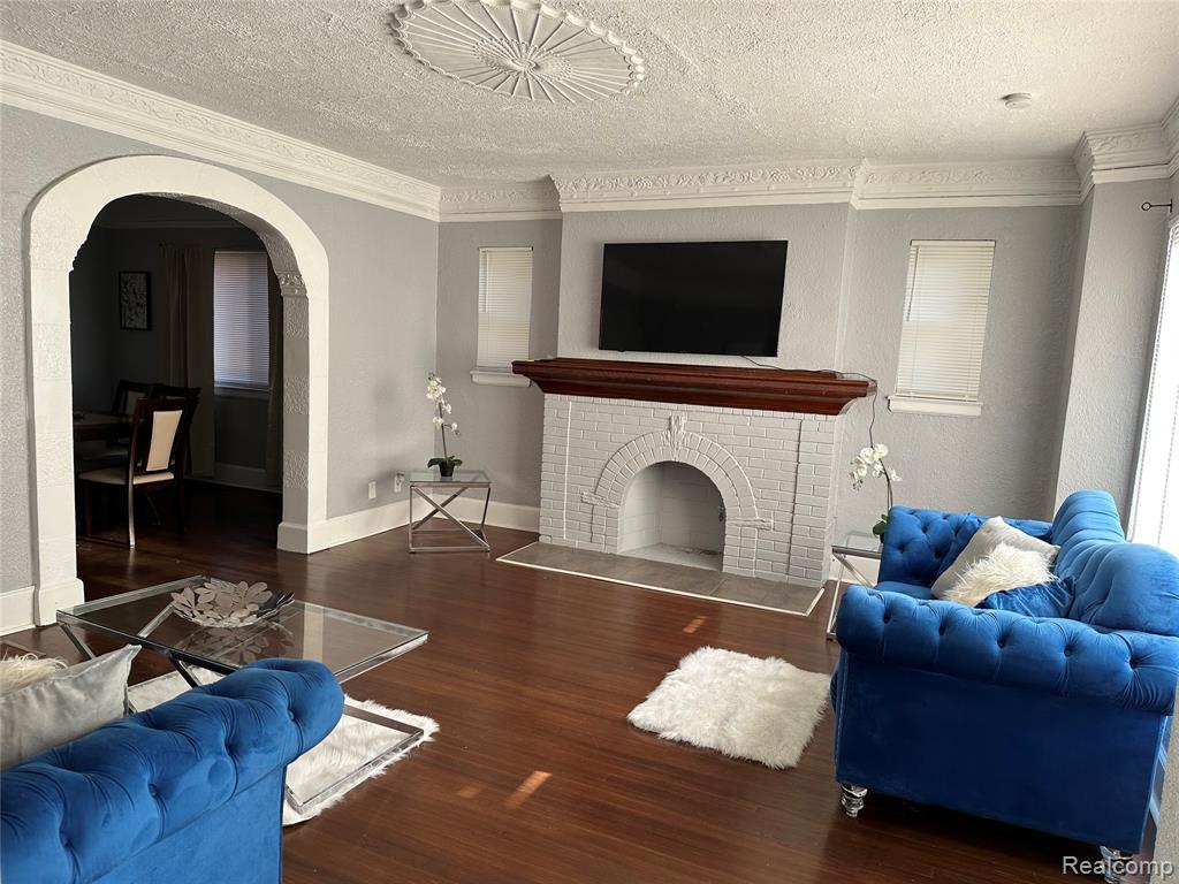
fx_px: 817
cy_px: 442
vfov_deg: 56.8
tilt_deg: -7.0
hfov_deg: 71.6
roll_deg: -3.9
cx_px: 590
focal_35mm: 24
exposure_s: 1/121
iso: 80
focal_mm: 6.86
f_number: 1.78
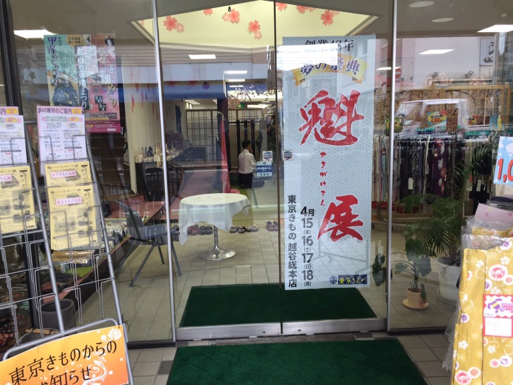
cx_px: 256
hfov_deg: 61.7
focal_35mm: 29
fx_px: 430
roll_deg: -0.1
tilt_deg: -8.7
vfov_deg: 48.2
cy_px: 192
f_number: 2.2
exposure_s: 1/60
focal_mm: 4.15
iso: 32
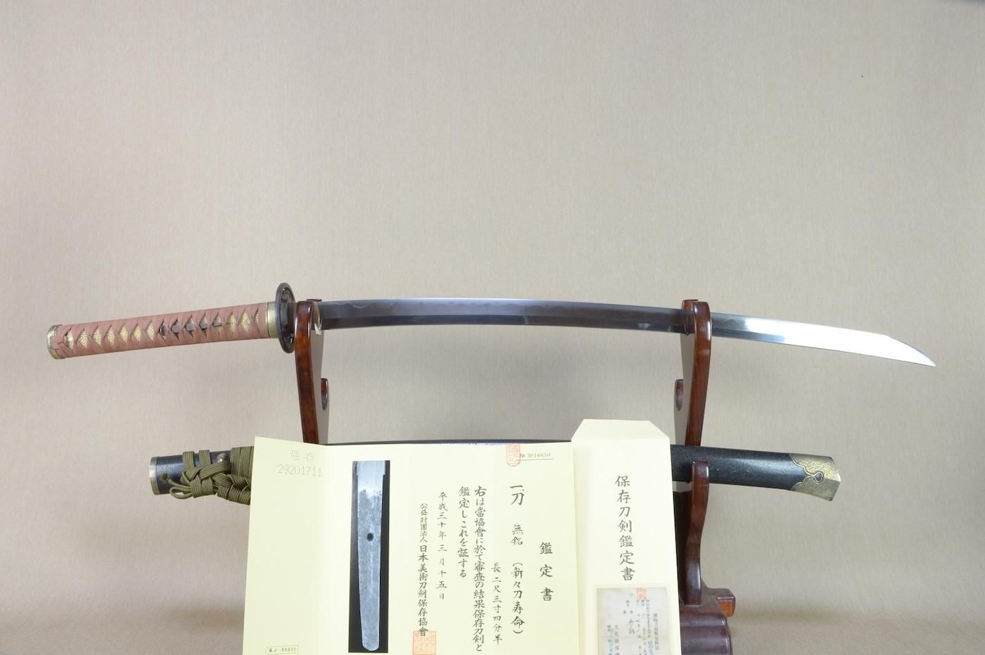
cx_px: 492
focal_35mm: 30
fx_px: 820
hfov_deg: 62.0
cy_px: 328
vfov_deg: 43.5
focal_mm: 20
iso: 400
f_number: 11
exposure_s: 1/2
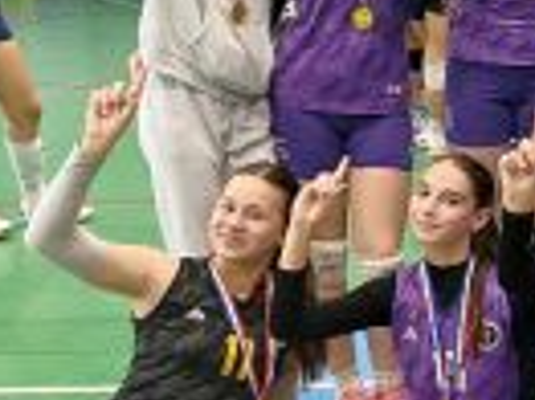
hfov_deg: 15.7
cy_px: 196
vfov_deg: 13.0
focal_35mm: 114
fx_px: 1760
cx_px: 845
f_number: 1.62
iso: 200
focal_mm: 6.45
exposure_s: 1/99.9
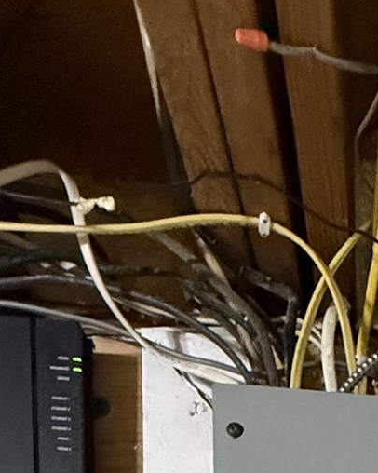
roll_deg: +1.1
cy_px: 899
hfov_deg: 21.4
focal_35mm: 62
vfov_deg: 19.9
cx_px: 537
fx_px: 868
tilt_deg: +0.1
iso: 800
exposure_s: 1/60
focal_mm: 2.22
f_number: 2.2
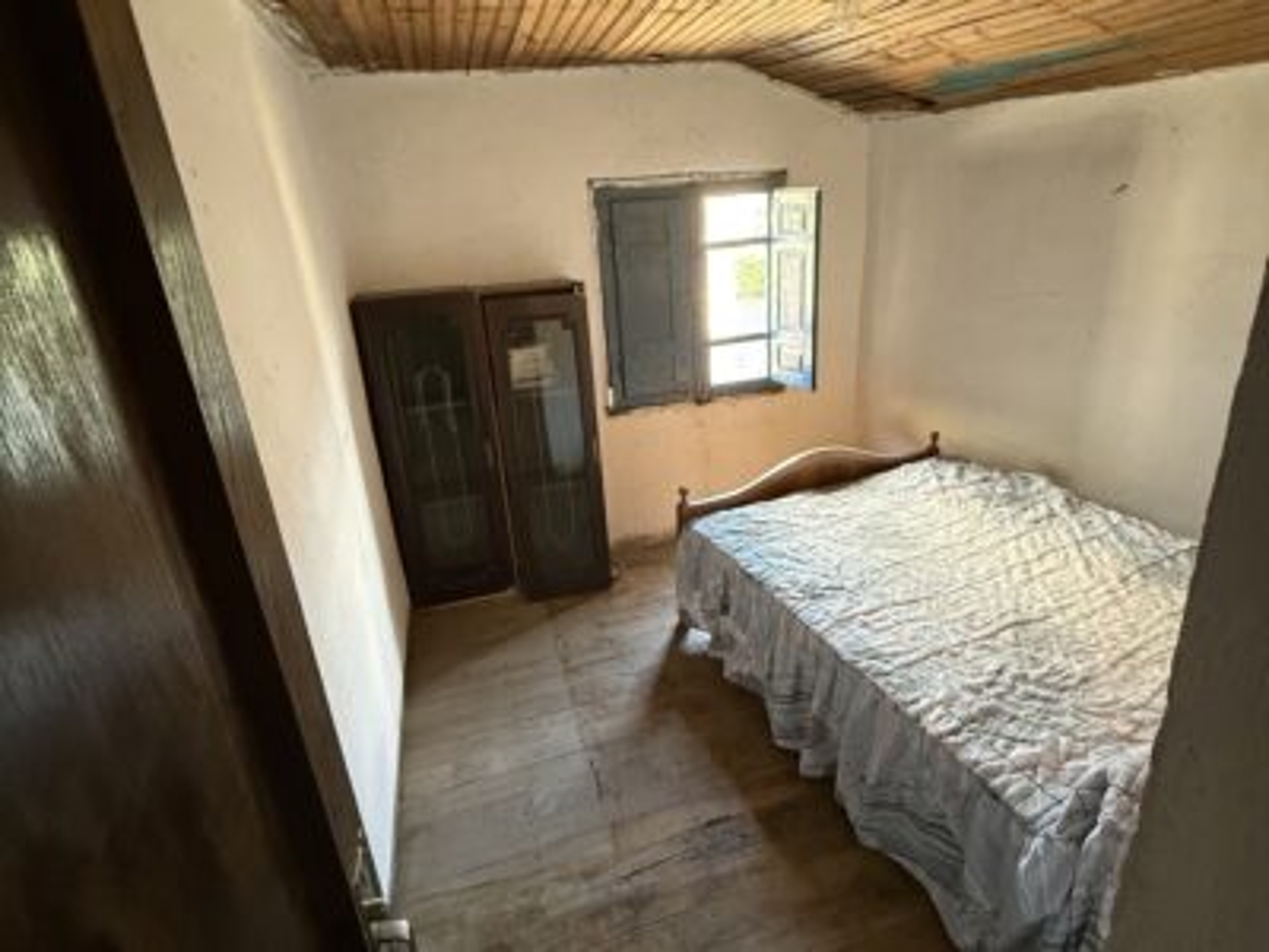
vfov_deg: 85.7
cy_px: 476
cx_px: 634
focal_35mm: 14
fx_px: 513
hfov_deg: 102.1
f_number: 2.2
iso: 640
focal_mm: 2.22
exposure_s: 1/50
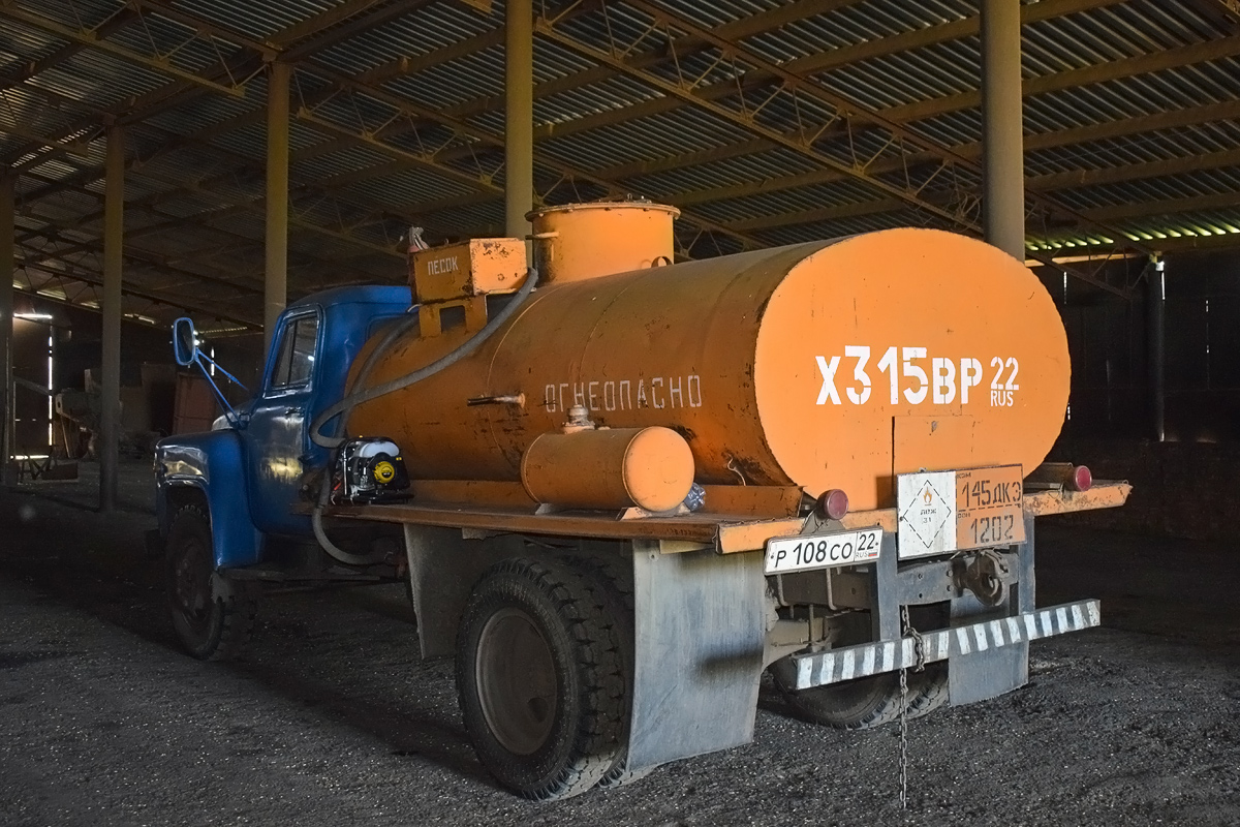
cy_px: 414
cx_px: 620
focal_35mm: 39
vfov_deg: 34.2
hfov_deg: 49.6
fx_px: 1343
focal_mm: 26
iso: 2200
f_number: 4
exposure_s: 1/60
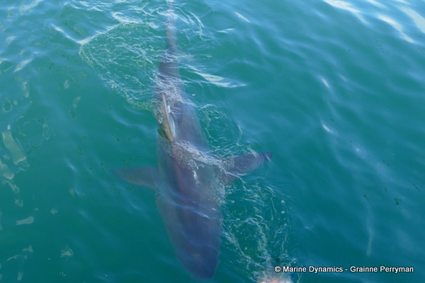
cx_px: 212
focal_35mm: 36
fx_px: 425
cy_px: 142
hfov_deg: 53.1
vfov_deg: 36.9
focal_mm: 13.16
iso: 125
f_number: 3.1
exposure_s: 1/320
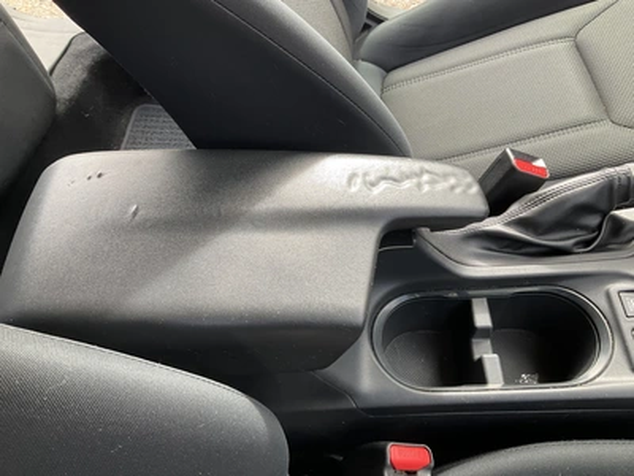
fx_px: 531
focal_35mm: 29
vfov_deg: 48.2
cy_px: 238
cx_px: 317
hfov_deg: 61.7
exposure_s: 1/122
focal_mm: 3
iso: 32
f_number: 1.8
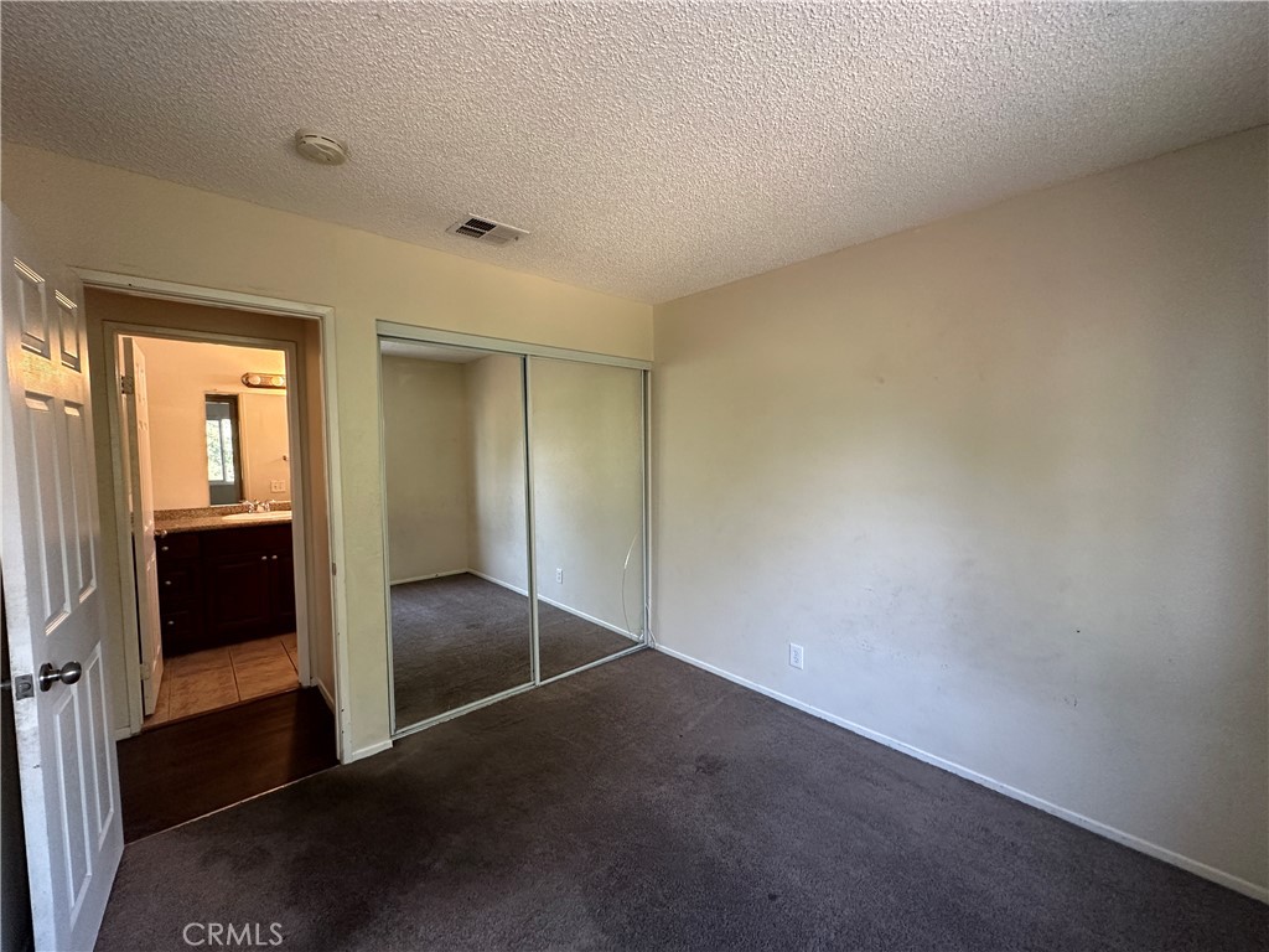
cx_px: 634
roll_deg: +0.2
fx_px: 513
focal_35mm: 14
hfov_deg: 102.1
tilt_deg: +0.0
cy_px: 476
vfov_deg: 85.7
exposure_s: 1/99
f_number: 2.2
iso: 250
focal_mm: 2.22
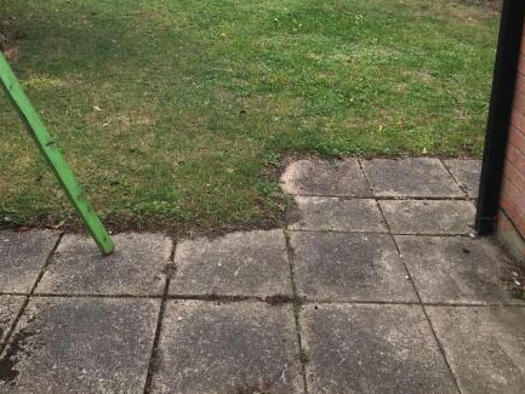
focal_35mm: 39
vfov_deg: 35.1
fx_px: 592
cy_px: 55
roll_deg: -1.5
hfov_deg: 47.9
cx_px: 262
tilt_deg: -14.3
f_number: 2.2
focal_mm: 4.15
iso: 25
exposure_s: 1/318
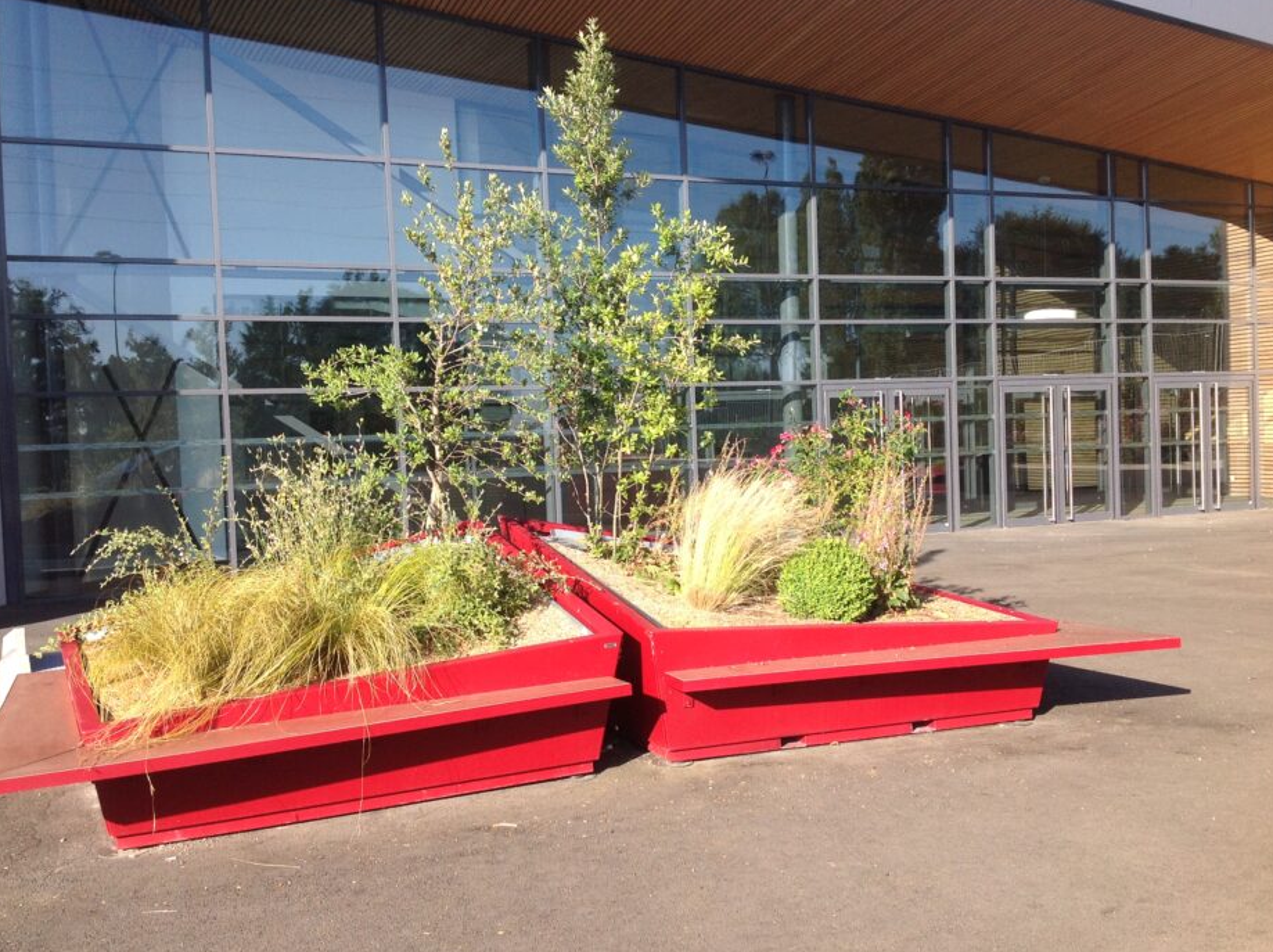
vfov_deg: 36.7
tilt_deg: -4.0
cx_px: 639
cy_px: 497
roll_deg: +1.0
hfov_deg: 47.9
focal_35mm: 39
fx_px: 1433
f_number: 2.4
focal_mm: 4.28
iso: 50
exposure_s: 1/756
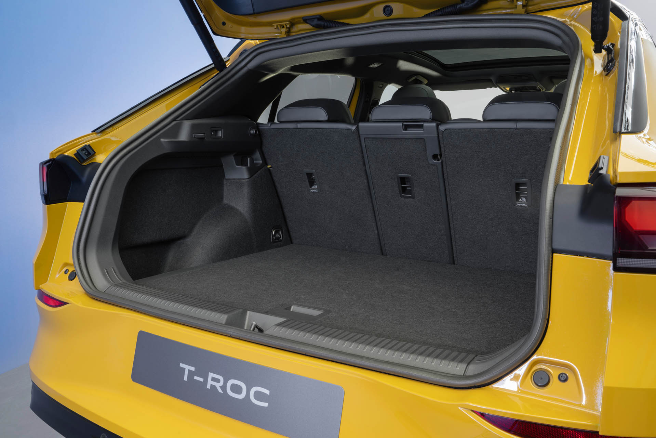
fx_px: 565
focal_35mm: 31
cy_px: 219
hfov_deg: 60.3
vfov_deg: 42.3
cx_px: 328
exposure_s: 13
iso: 100
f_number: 16
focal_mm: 31
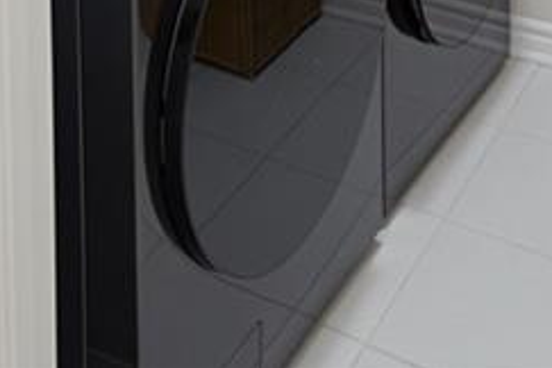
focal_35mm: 59
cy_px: -404
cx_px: 304
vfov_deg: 16.4
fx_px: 905
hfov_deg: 33.9
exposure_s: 1/5
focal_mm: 14
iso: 800
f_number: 8
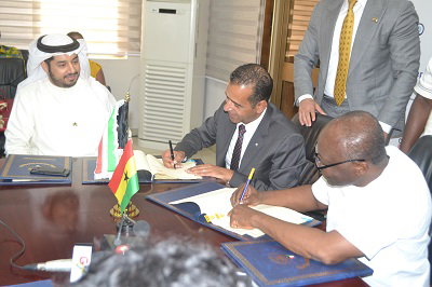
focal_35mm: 42
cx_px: 216
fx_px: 504
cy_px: 144
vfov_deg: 31.8
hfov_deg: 46.4
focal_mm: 28
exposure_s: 1/60
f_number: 5
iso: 800
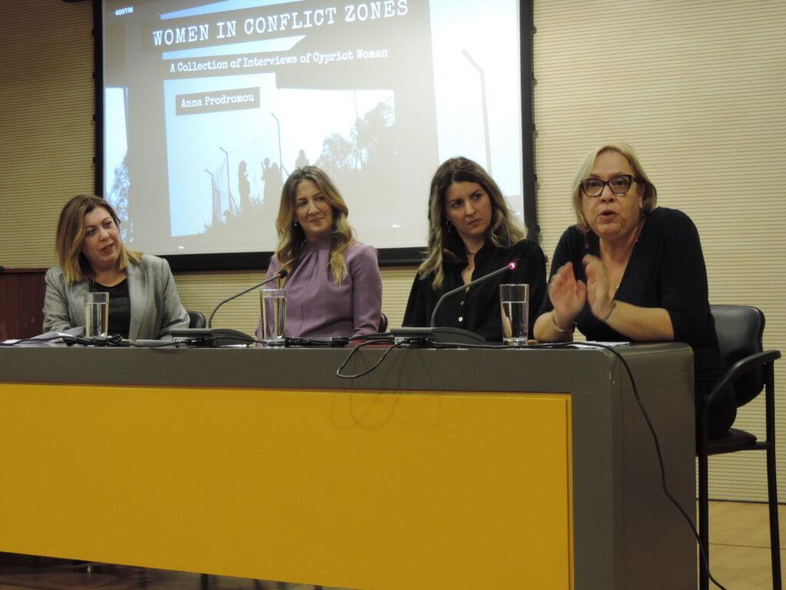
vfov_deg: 21.0
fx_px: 1589
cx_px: 393
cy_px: 295
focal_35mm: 70
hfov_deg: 27.8
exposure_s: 1/15
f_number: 3.9
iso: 400
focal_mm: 12.4
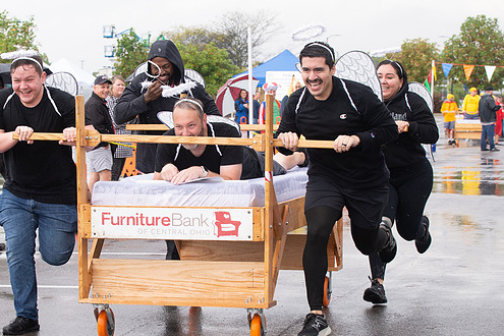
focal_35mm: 116
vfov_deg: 11.8
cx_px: 209
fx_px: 1624
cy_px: 209
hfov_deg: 17.6
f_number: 7.1
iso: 400
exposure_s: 1/400
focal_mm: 70
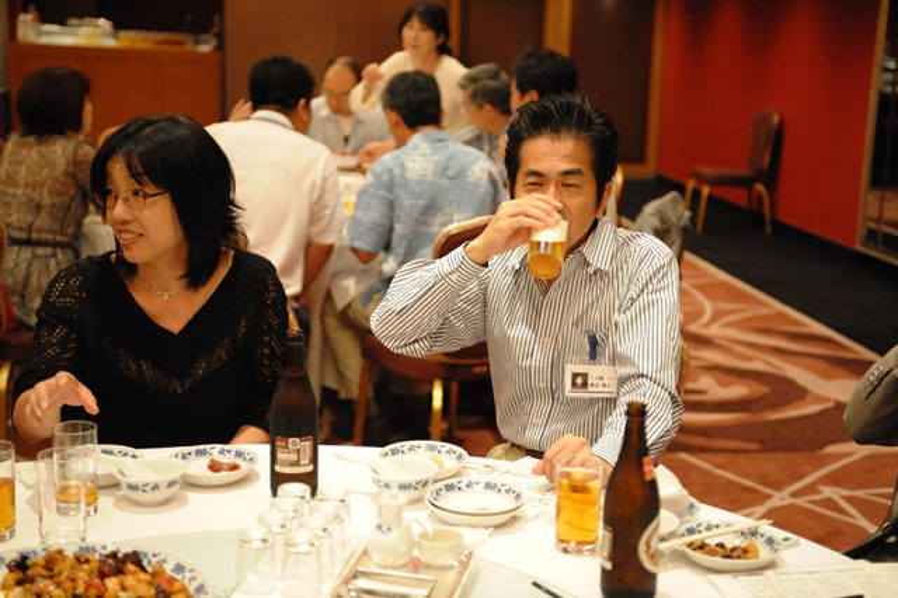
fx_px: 1396
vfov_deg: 24.2
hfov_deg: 35.7
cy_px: 299
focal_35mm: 56
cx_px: 449
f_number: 2.8
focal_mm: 56
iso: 5600
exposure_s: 1/125
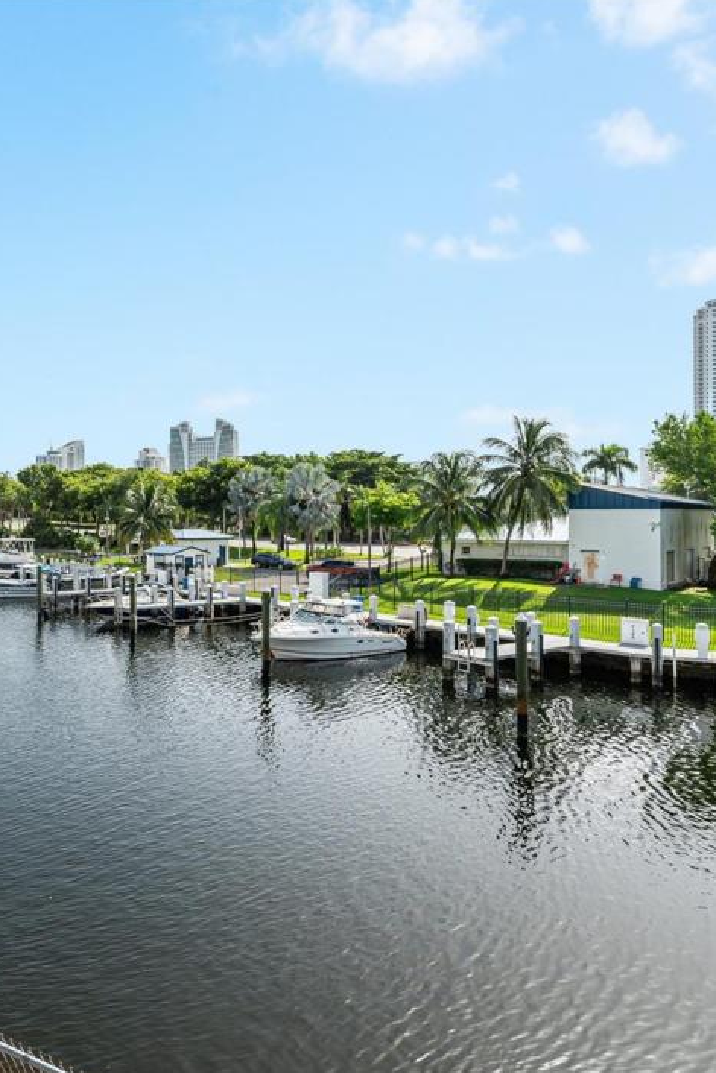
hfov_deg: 45.3
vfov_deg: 69.4
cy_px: 541
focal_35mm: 26
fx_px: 775
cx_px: 82
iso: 200
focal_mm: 17
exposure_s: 1/500
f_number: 9
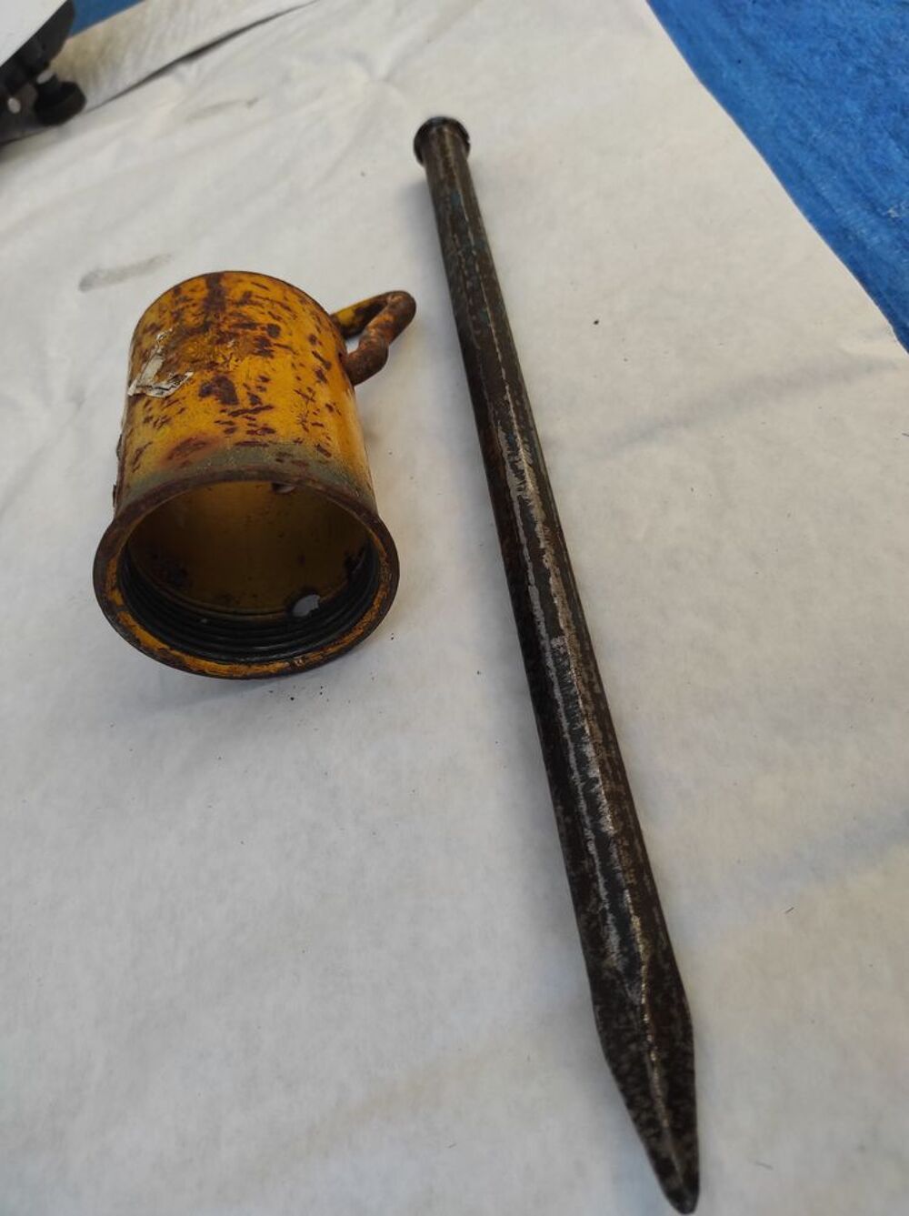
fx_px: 877
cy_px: 608
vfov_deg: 69.4
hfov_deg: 54.8
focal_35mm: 25
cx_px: 454
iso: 100
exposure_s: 1/121
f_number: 1.89
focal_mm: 5.43
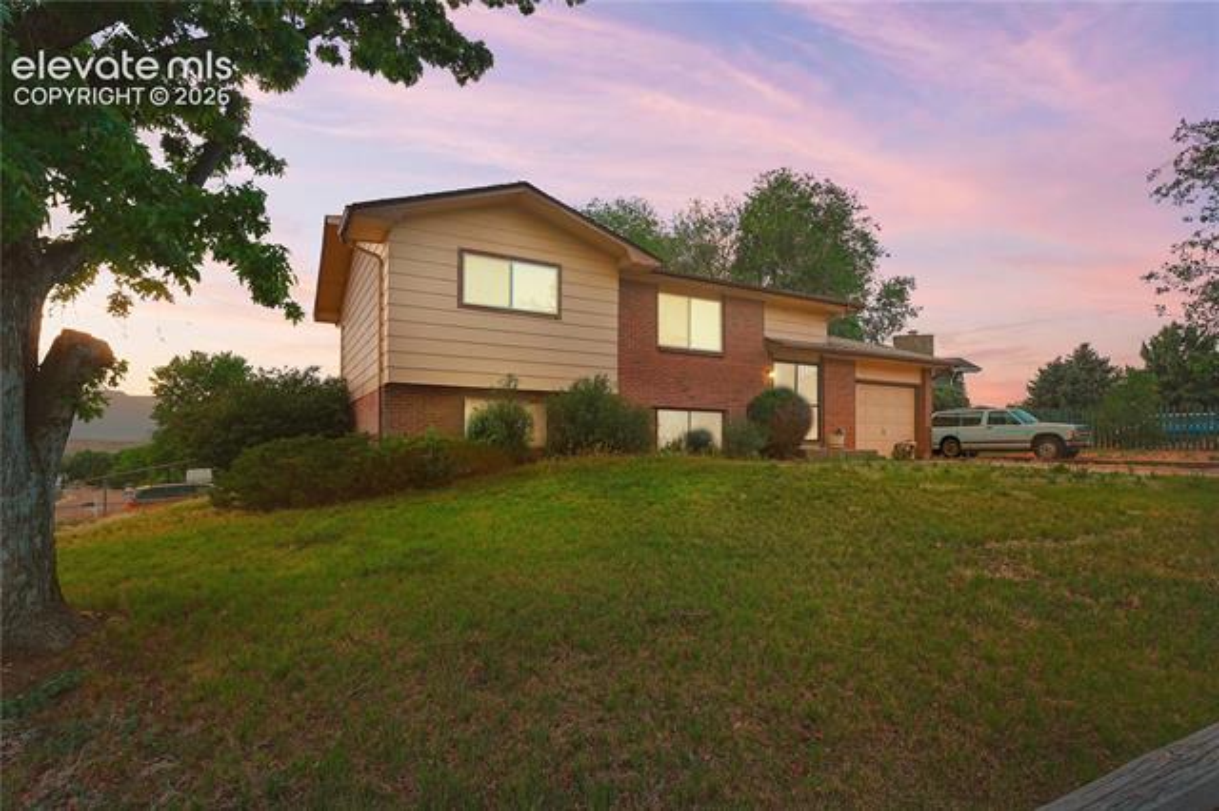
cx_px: 610
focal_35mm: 16
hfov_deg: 95.0
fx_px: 558
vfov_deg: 72.0
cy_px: 406
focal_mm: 11
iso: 200
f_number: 8
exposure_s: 1/80
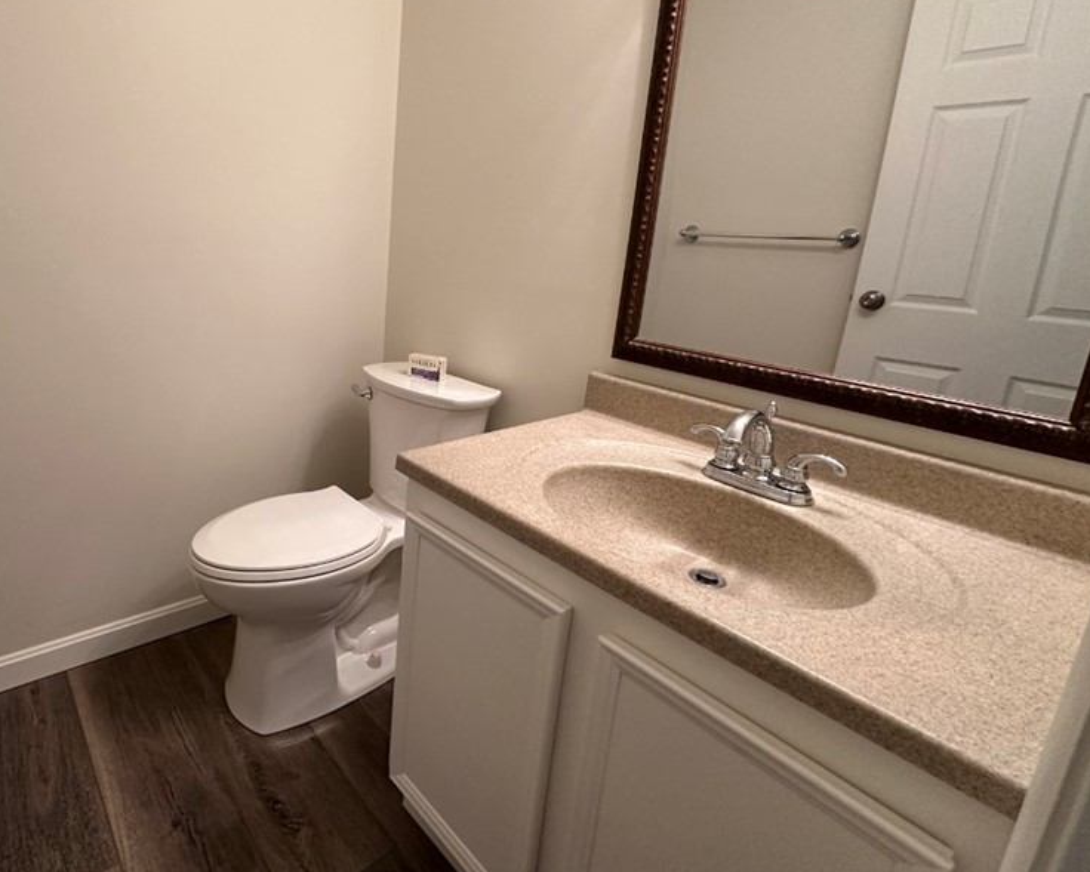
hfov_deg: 80.8
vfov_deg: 70.3
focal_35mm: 19
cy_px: 363
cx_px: 373
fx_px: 613
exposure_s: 1/120
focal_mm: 2.2
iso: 320
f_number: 2.2
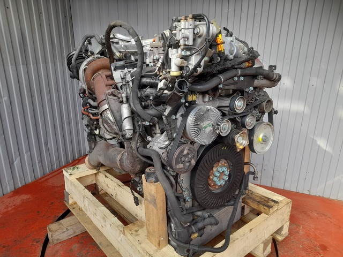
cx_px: 172
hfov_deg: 69.4
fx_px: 248
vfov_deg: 54.9
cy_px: 128
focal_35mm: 25
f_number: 2
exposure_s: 1/100
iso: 20
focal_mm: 4.6
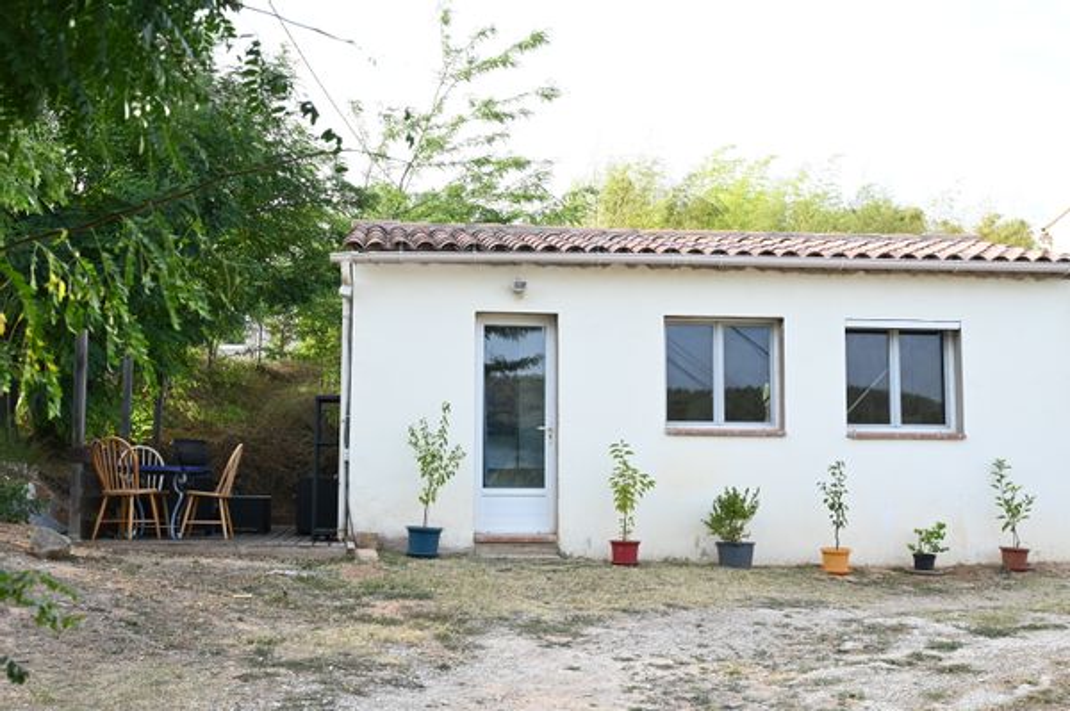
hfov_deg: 46.4
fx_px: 1247
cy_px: 356
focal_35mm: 42
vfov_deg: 31.8
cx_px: 535
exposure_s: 1/50
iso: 400
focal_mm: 42
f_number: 13
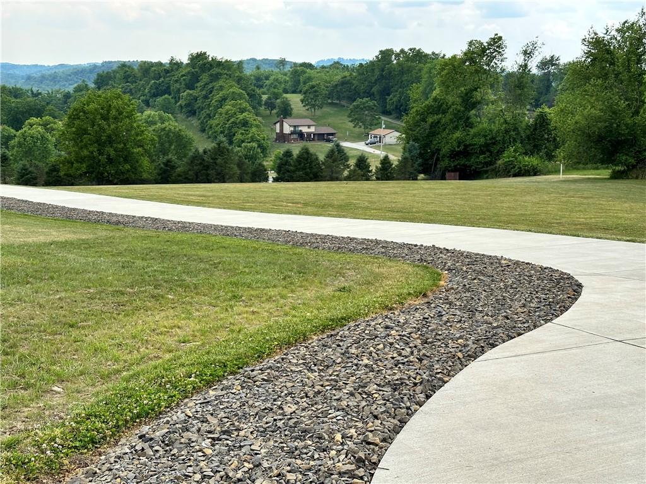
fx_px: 896
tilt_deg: -11.9
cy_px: 242
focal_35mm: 48
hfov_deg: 39.7
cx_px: 323
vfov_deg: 30.3
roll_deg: +0.1
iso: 64
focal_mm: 6.86
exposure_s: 1/1227
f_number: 1.78
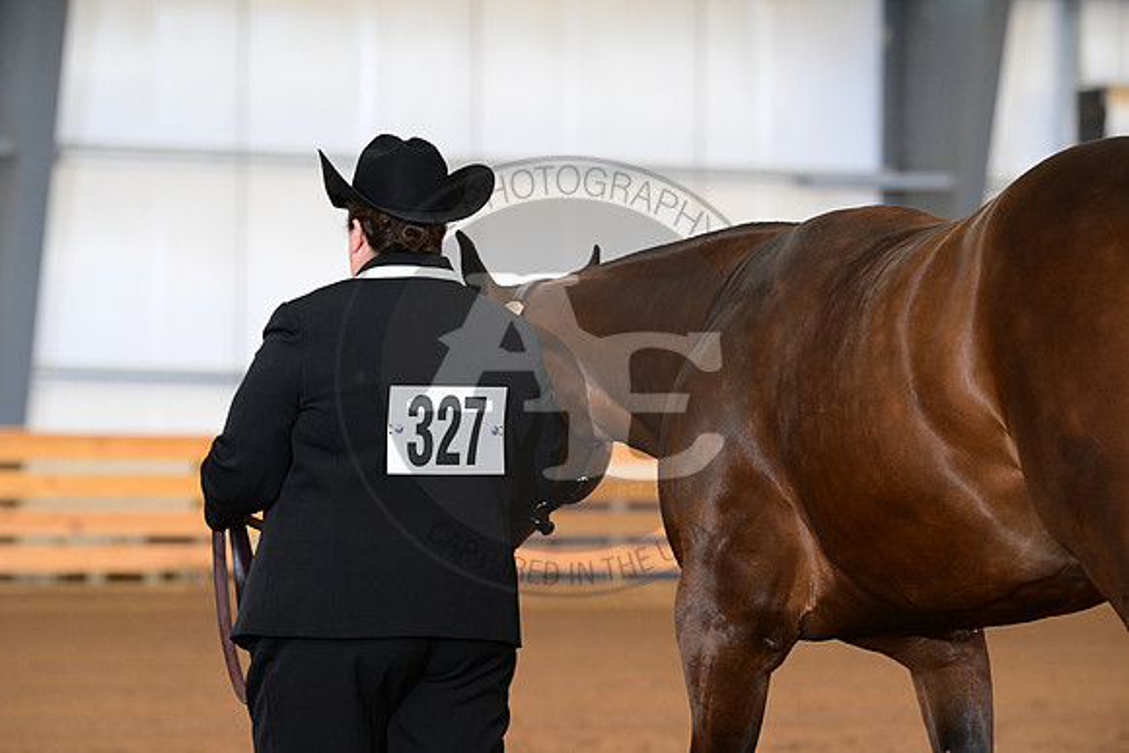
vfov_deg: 7.9
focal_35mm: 175
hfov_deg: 11.7
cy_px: 376
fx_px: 5489
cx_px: 564
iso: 2500
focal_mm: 175
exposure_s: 1/200
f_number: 5
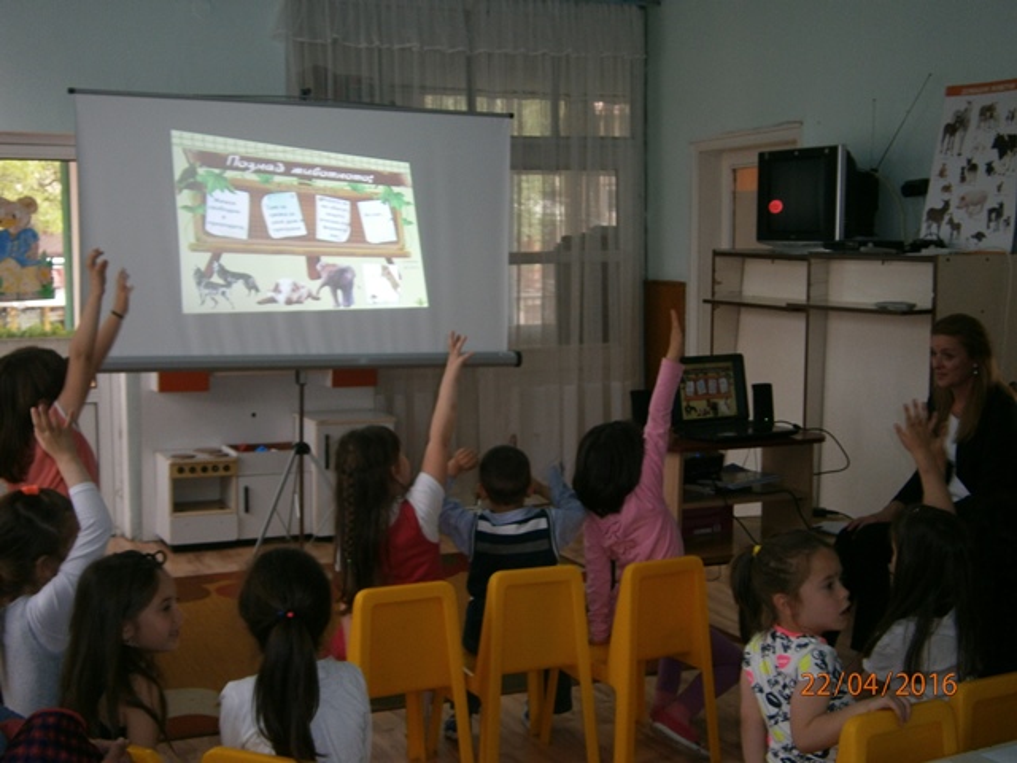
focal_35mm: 47
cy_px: 382
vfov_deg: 30.9
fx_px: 1381
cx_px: 508
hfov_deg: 40.4
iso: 125
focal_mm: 8.3
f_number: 3.4
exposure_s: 1/40
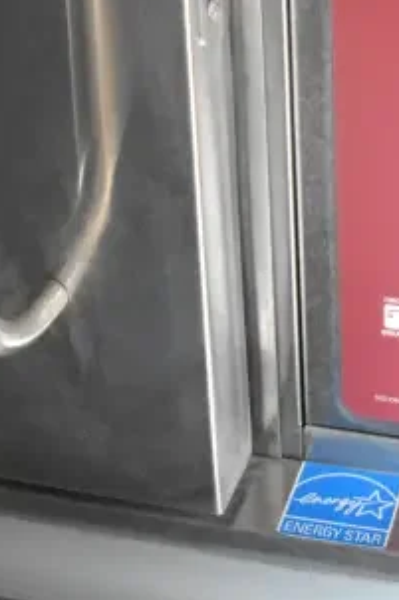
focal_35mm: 91
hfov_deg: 14.7
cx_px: 411
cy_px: -204
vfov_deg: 20.3
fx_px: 1514
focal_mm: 20
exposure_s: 1/160
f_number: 5.6
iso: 6400
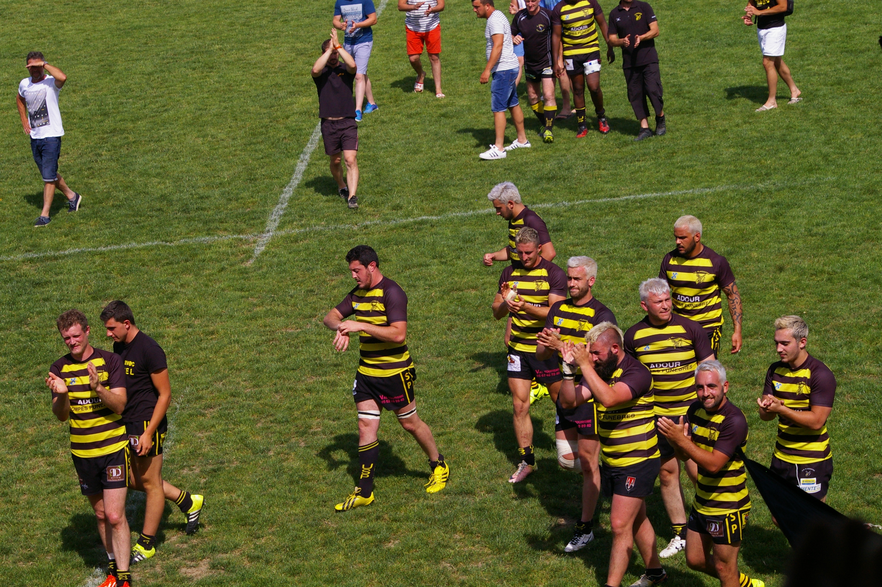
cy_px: 294
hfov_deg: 19.5
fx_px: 2570
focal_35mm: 105
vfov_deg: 13.0
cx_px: 441
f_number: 11
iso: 400
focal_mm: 70
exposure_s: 1/750
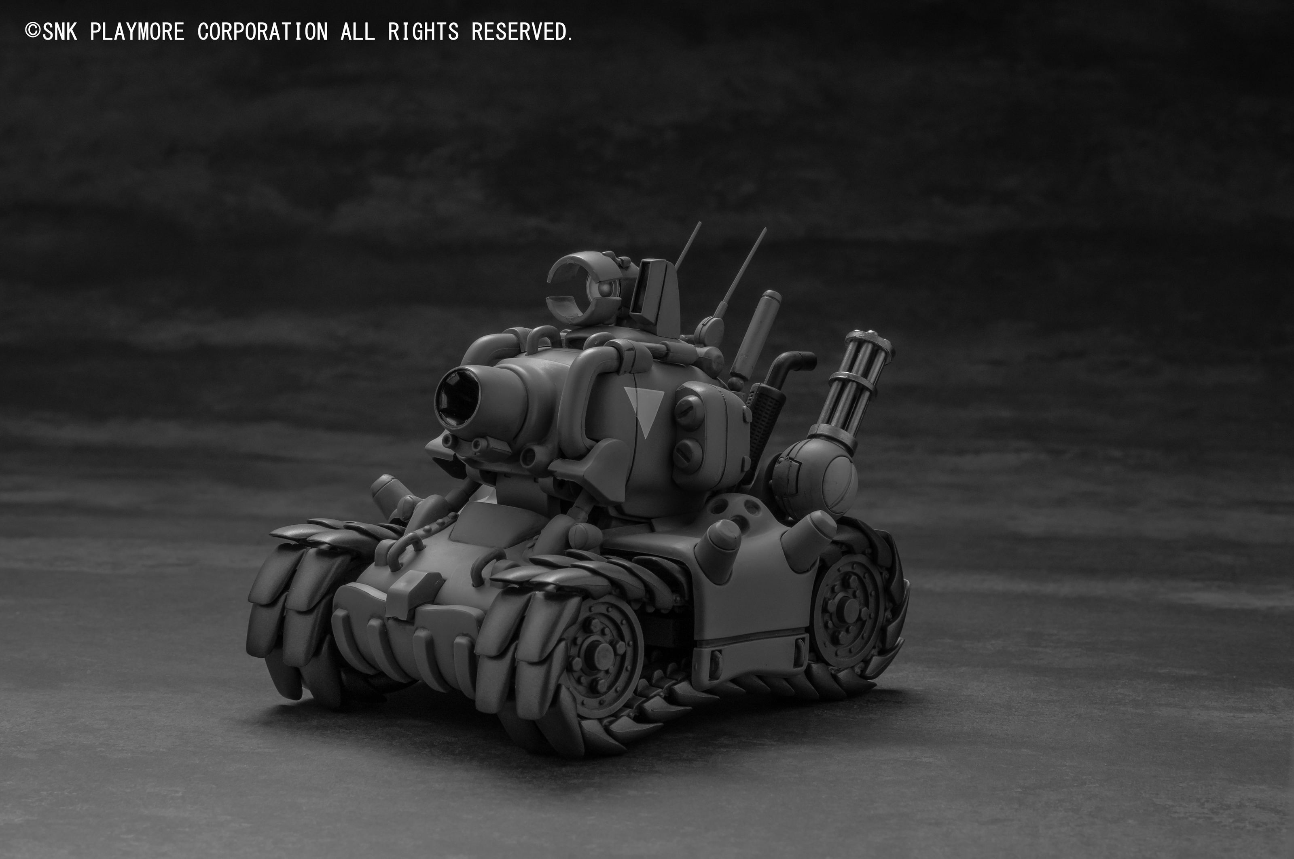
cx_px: 647
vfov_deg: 18.1
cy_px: 430
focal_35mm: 75
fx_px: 2693
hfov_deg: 27.0
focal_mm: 50
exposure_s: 1/125
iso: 200
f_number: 11
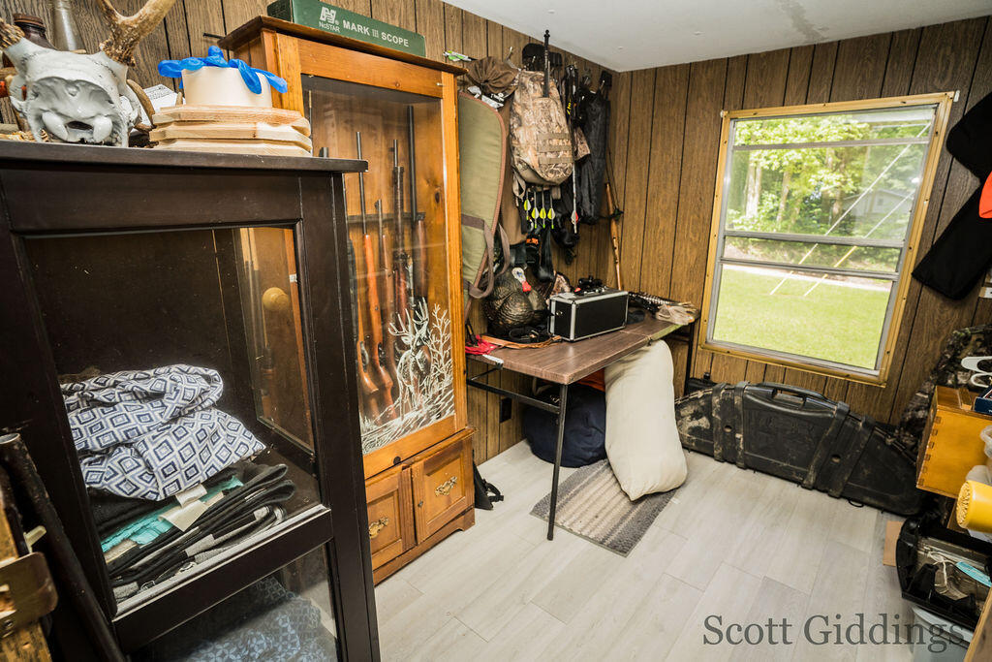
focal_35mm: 18
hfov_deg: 90.0
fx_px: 496
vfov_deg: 67.4
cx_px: 496
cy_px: 331
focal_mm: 18
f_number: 5.6
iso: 400
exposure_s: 1/160
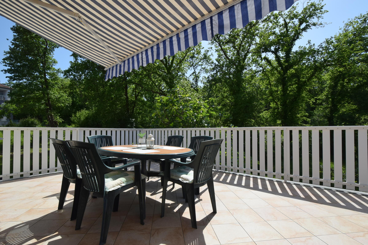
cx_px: 184
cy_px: 122
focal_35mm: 15
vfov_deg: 77.3
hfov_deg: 100.4
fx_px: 153
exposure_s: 1/400
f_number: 10
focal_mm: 10
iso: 200
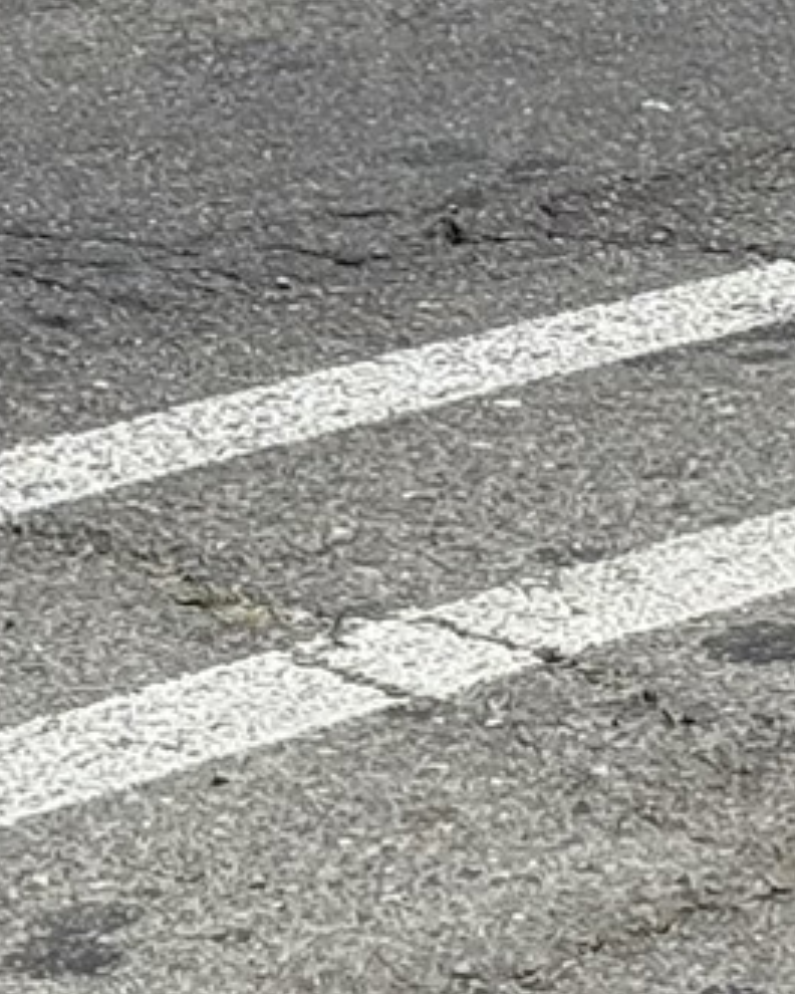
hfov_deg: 5.3
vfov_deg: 6.4
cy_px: -1268
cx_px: 584
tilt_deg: -0.8
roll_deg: +1.7
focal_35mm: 291
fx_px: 8559
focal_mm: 6.76
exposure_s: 1/3891
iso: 80
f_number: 1.78
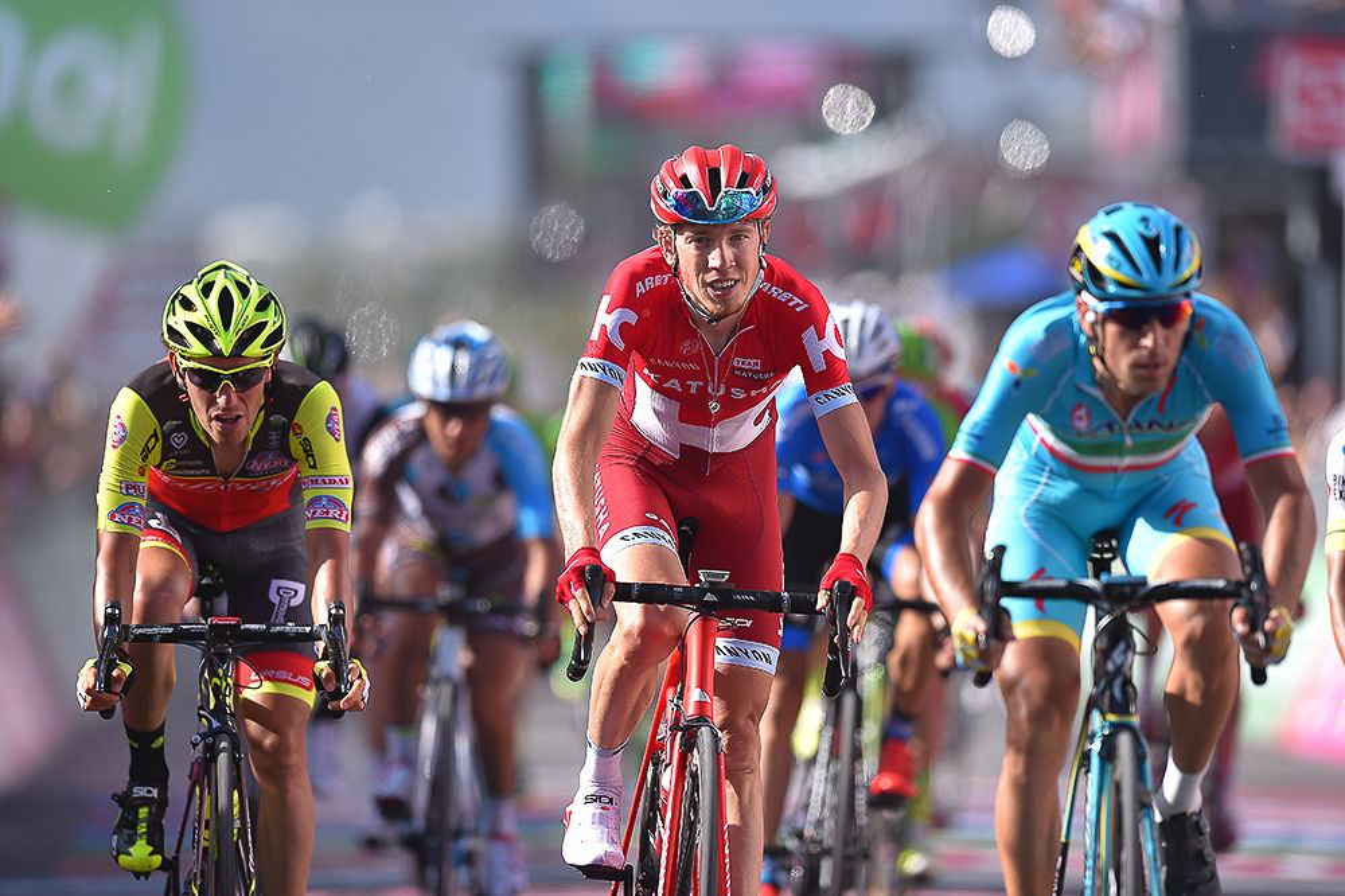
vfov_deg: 3.4
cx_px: 672
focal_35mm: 400
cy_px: 448
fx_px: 14939
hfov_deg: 5.2
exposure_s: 1/2000
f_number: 4.5
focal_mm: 400
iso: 320
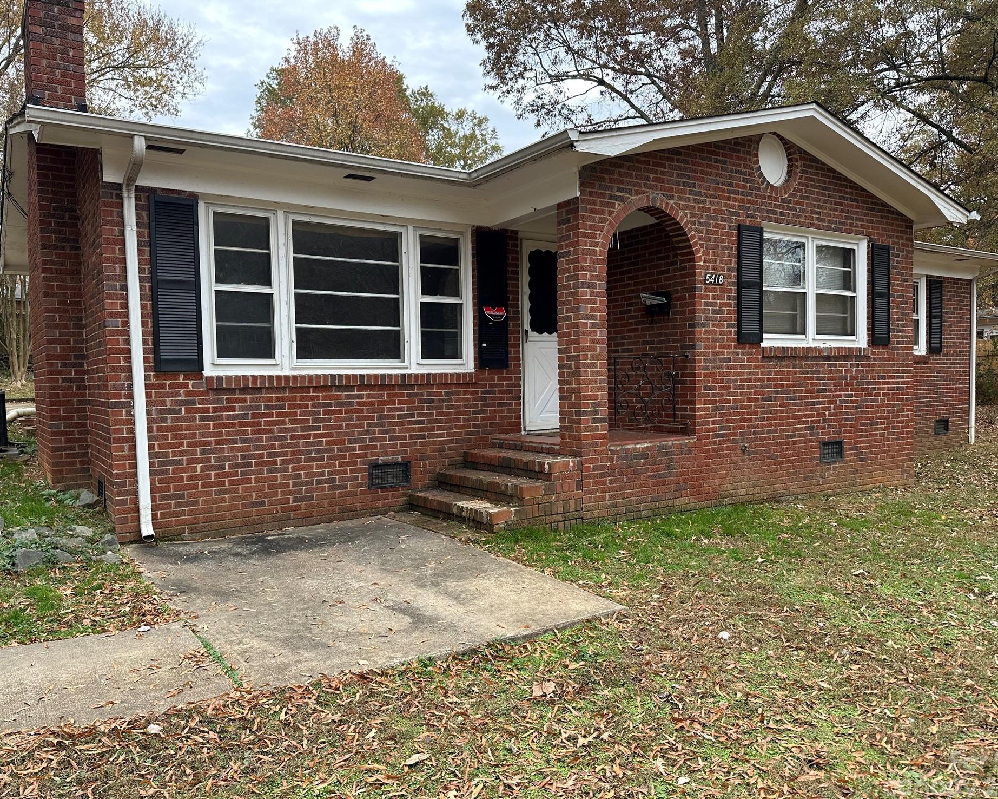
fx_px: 768
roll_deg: -1.0
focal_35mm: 26
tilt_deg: -3.2
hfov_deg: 66.0
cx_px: 490
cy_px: 398
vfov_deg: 54.9
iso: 80
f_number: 1.78
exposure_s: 1/604
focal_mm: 6.86
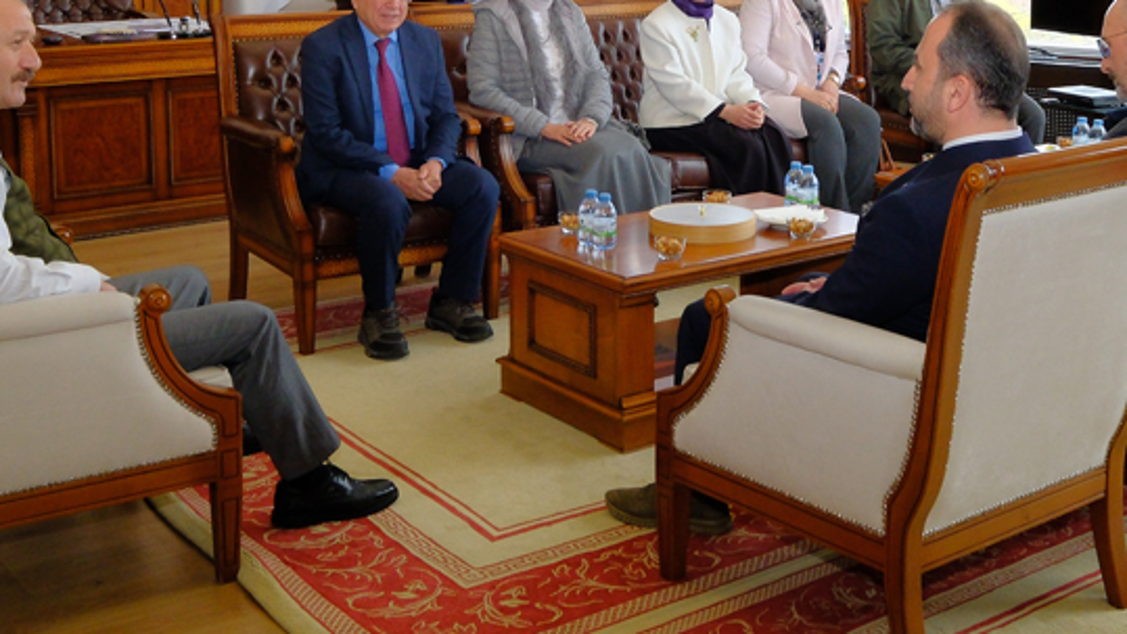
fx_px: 1464
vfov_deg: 23.8
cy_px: 67
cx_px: 667
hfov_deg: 41.9
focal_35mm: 49
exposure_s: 1/100
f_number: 6.4
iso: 1250
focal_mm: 13.8
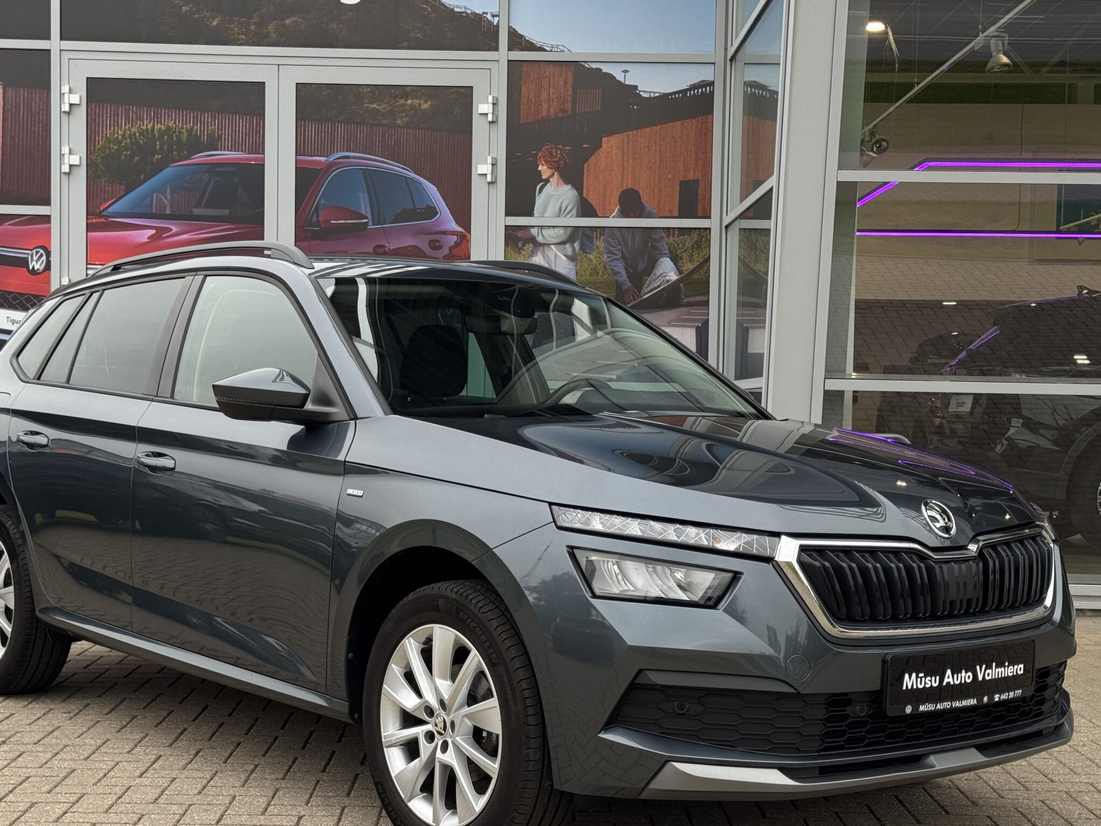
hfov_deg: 35.5
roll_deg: -0.3
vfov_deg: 27.0
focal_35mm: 54
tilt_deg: -1.4
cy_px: 458
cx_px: 503
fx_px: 1718
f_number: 1.78
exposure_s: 1/245
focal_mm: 6.76
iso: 64
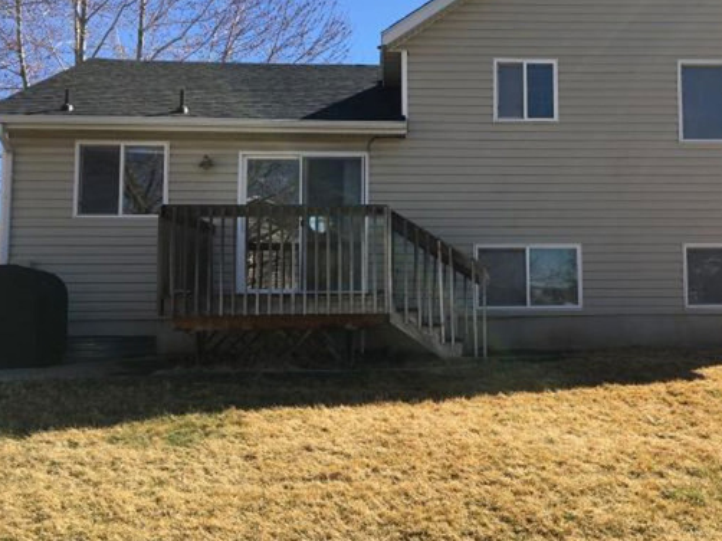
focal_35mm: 37
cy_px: 230
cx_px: 444
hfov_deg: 49.7
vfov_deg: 38.5
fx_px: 771
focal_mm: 4.15
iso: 25
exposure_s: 1/1026
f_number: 2.2
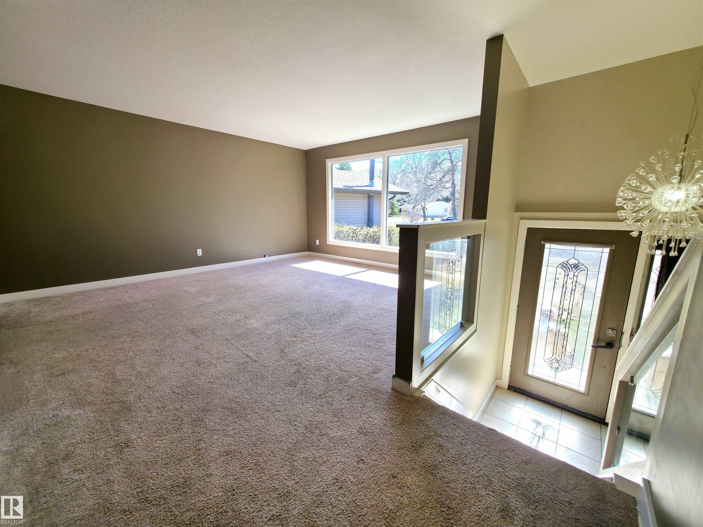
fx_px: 264
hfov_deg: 106.2
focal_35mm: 13
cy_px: 264
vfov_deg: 89.9
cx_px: 352
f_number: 1.9
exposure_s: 1/256
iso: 40
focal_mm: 2.2
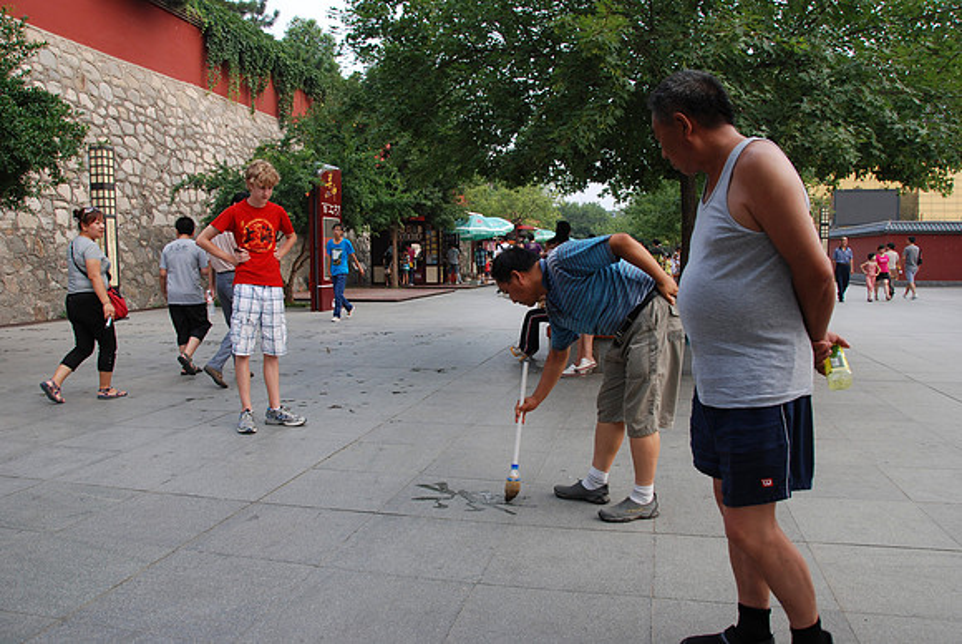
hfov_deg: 67.3
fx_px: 722
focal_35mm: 27
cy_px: 322
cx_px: 481
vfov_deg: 48.0
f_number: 6.3
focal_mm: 18
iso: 160
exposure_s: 1/160
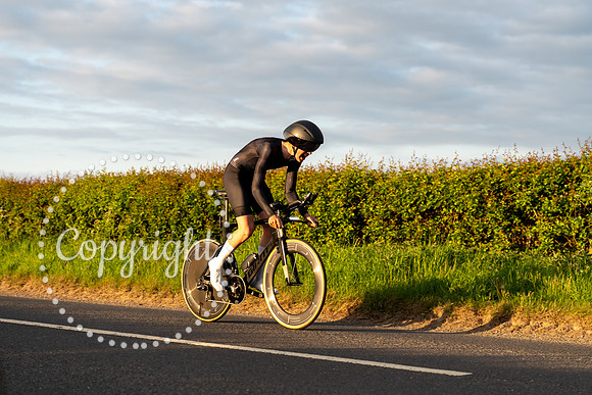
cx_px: 296
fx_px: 1151
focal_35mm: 70
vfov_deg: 19.5
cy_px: 198
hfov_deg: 28.8
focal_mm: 70
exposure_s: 1/1000
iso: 320
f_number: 4
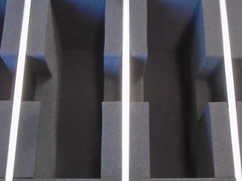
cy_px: 68
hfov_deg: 33.2
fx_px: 405
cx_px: 132
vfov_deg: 25.1
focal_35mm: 58
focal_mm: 4.6
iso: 400
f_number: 3.2
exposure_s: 1/15
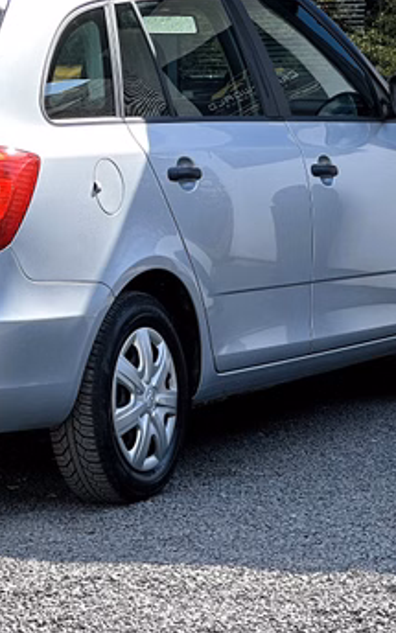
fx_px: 2625
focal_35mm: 152
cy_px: 208
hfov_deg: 8.6
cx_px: 18
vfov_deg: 13.7
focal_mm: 9
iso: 32
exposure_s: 1/276
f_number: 2.8
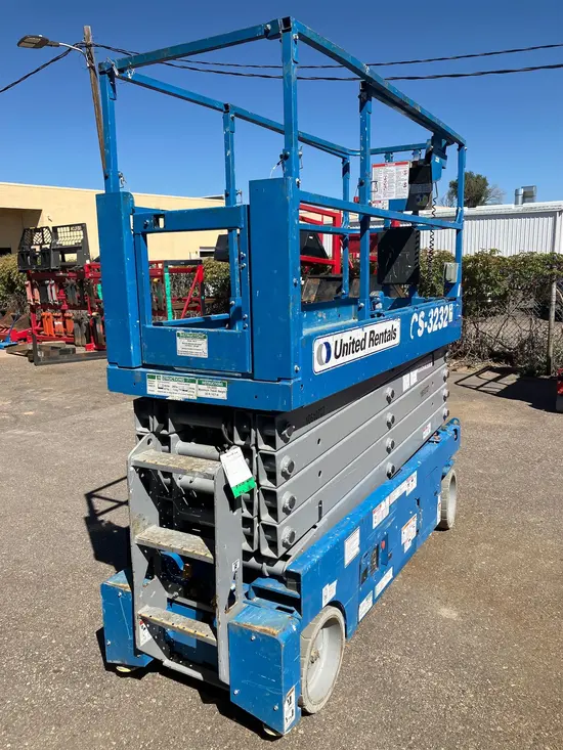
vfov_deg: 63.4
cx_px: 282
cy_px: 375
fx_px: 607
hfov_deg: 49.8
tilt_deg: -10.3
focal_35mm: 28
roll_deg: +0.4
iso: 32
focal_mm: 3.99
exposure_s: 1/2183
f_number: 1.8
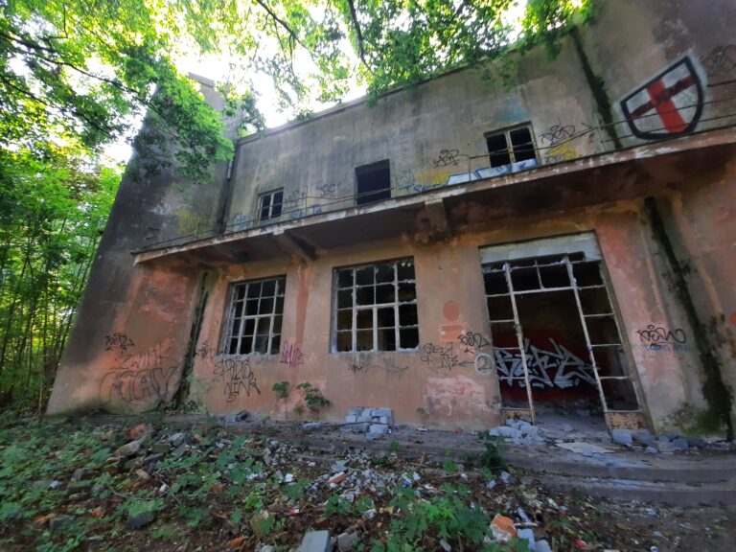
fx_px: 276
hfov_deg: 106.2
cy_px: 276
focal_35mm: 13
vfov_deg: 89.9
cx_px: 368
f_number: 2.2
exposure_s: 1/50
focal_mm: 1.74
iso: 64
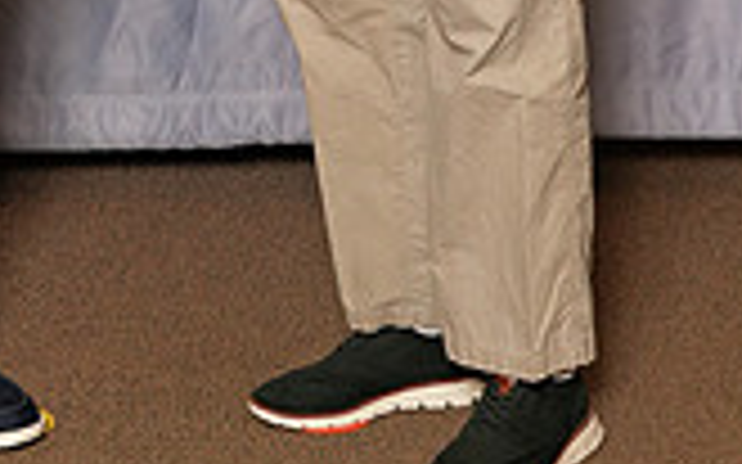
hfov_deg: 16.0
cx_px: 153
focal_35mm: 129
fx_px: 2616
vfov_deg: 9.5
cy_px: -441
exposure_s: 1/125
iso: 800
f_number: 8
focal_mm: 31
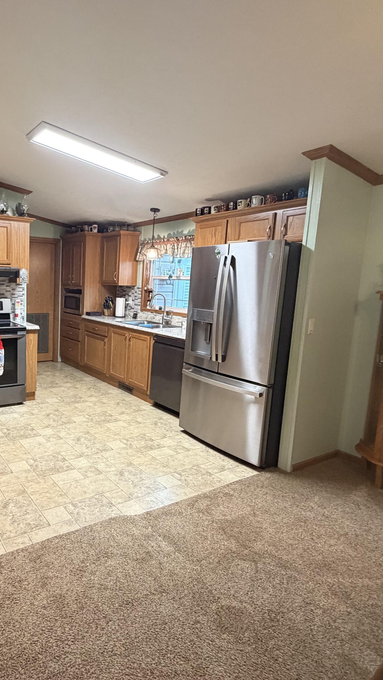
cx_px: 78
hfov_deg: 50.5
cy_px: 336
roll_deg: -1.3
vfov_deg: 83.8
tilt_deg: -8.4
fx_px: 379
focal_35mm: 21
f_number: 2.2
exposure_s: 1/60
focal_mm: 2.22
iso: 500
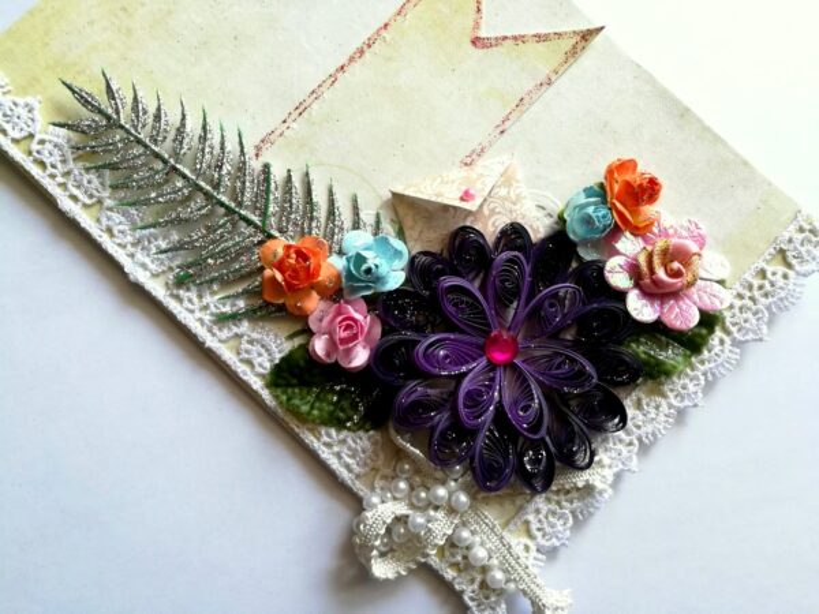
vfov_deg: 53.1
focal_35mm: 26
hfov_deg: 67.3
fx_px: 615
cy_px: 307
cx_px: 410
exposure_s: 1/100
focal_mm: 3.83
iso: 64
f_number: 2.2
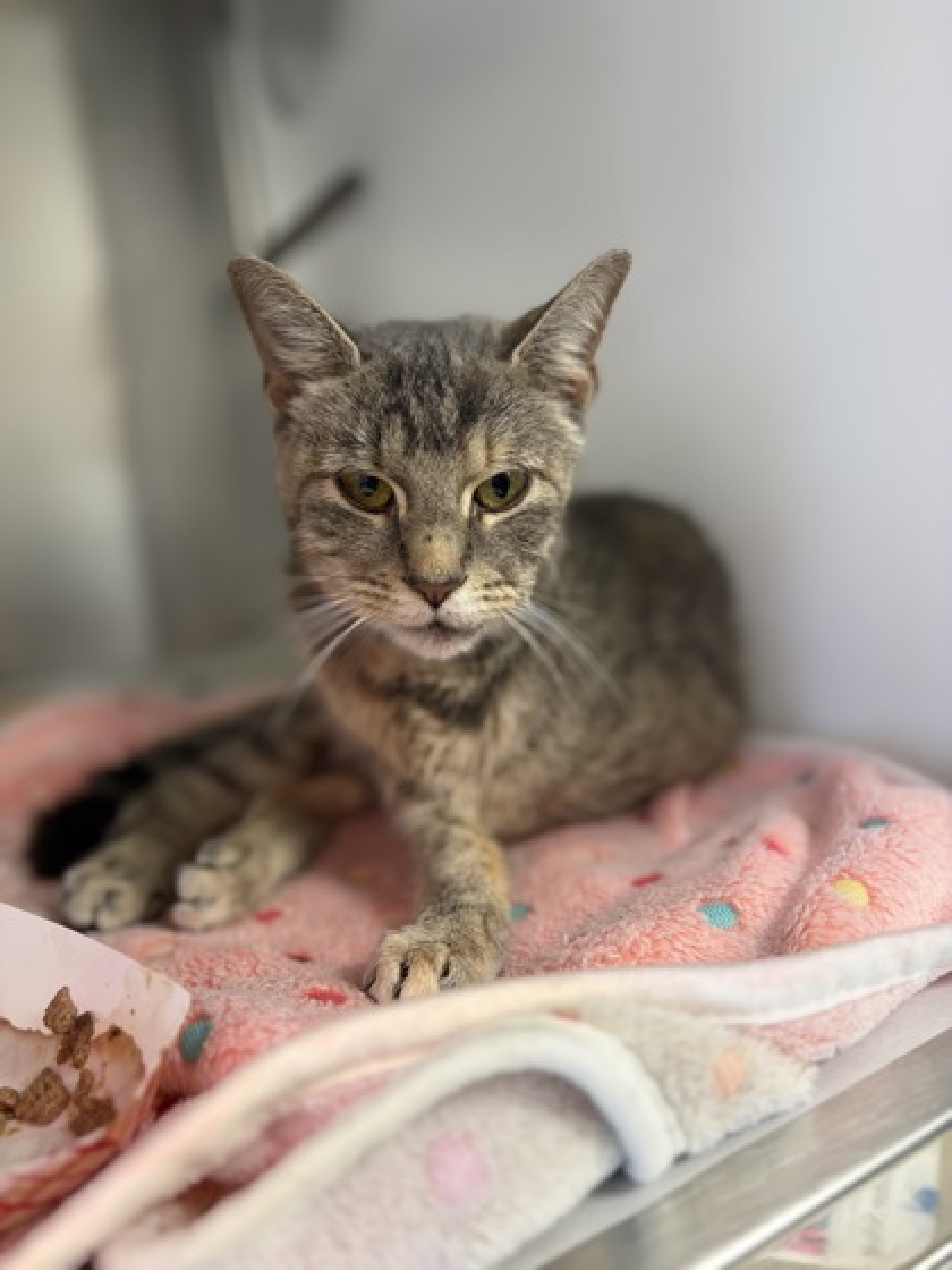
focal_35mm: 26
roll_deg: +6.9
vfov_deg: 67.3
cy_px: 635
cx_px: 476
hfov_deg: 53.1
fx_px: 953
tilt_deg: -8.8
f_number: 1.6
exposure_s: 1/60
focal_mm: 5.96
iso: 125
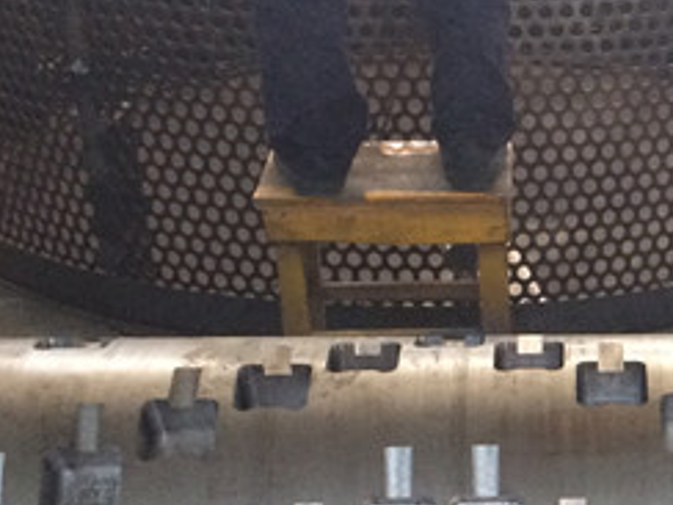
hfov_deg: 19.4
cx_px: 811
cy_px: 596
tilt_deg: -31.3
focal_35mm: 95
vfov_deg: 15.1
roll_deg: -2.0
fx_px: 1847
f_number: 2.2
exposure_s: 1/33
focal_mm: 4.15
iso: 250
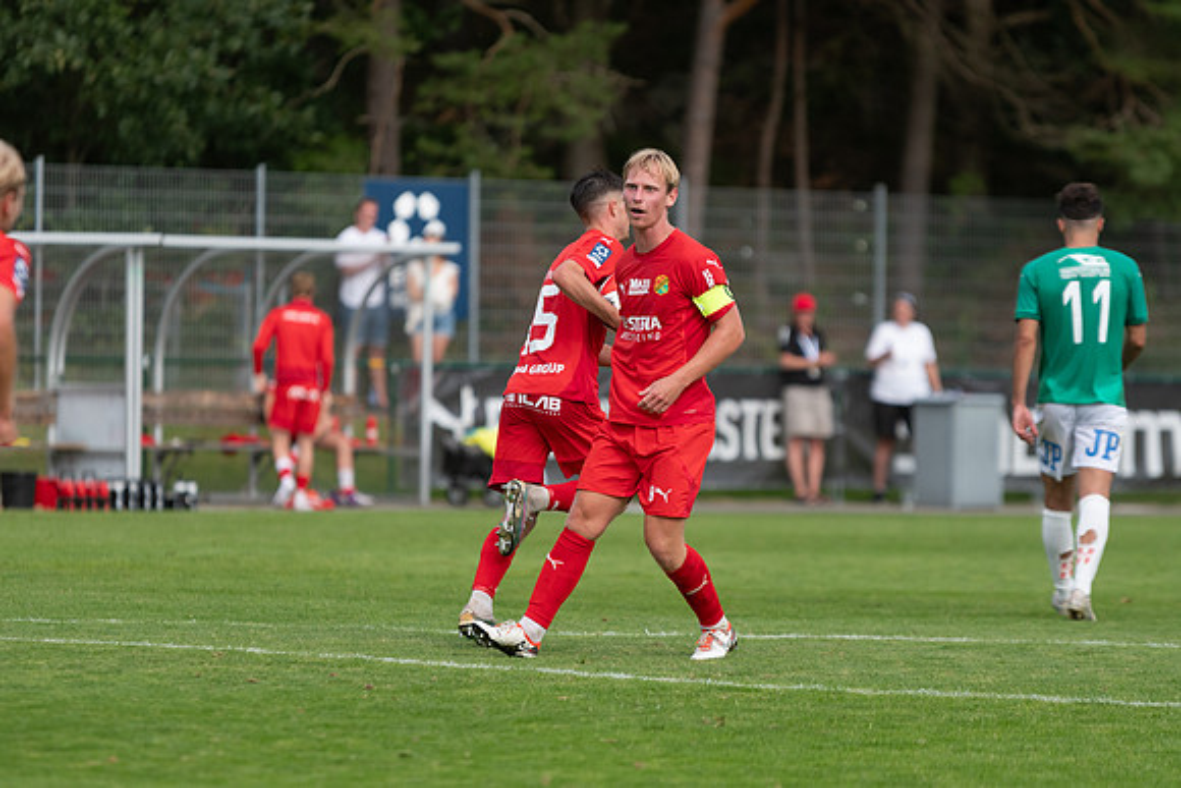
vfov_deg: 4.6
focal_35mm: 300
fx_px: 9844
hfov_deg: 6.9
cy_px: 394
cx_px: 590
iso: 320
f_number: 3.2
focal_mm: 200
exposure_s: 1/1600
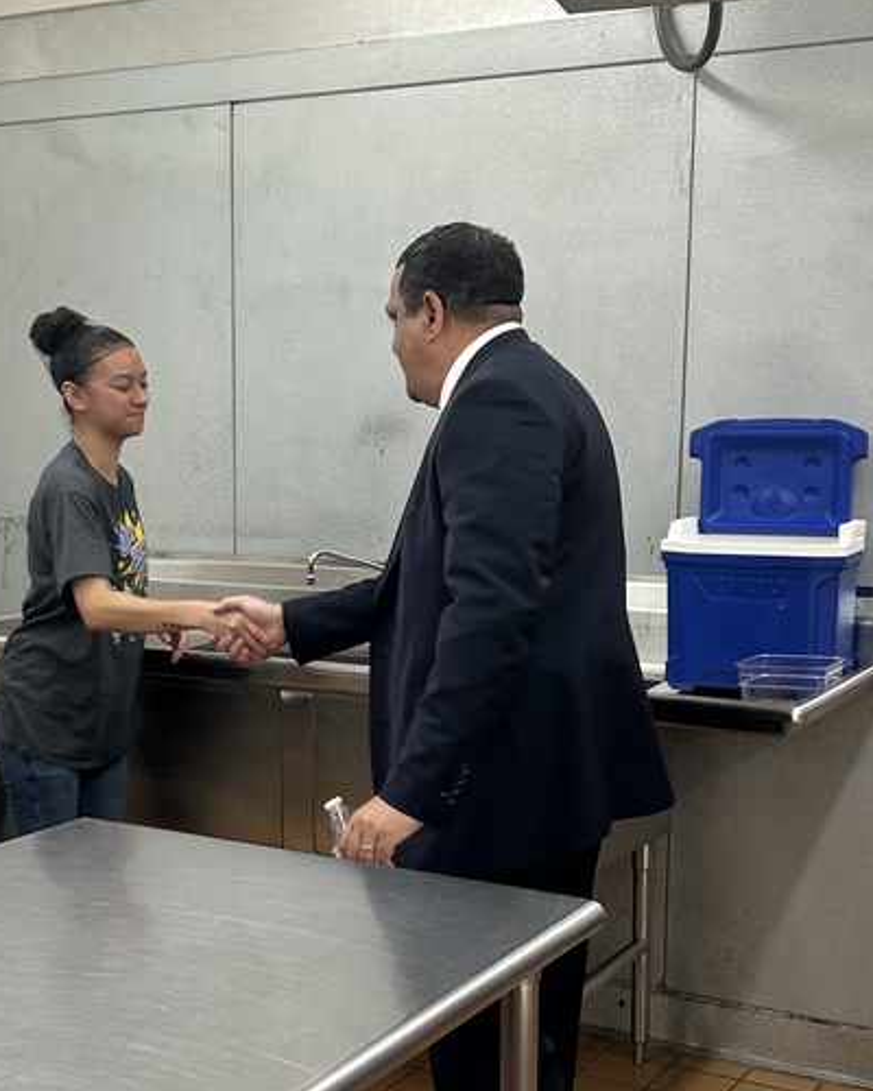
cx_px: 354
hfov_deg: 29.1
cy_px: 642
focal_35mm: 52
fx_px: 1679
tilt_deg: -9.6
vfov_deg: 35.9
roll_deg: -1.2
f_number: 1.5
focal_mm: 5.7
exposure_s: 1/60
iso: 80
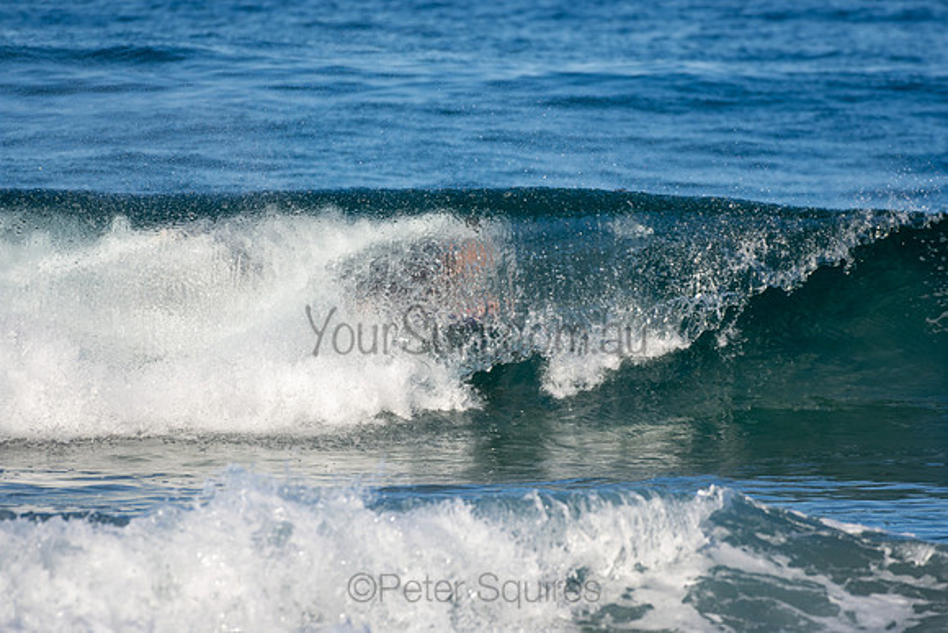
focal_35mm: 750
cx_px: 474
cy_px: 316
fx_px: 19754
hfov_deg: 2.7
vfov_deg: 1.8
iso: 220
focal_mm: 500
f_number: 5.6
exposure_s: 1/1250
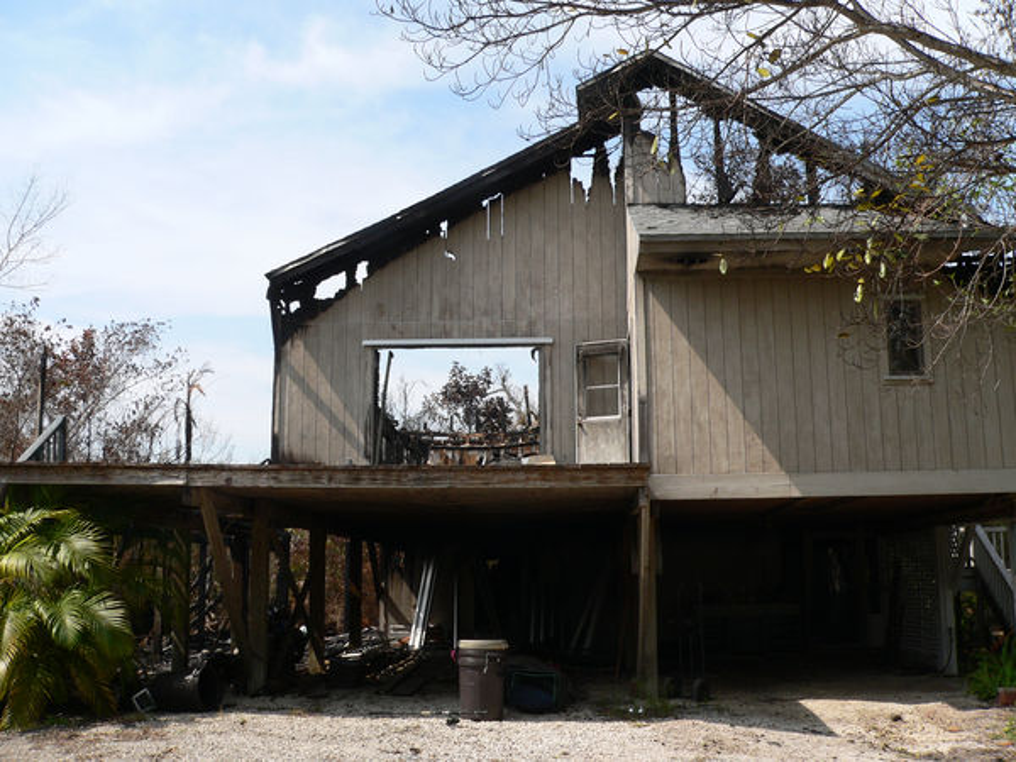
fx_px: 1057
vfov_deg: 39.7
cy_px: 381
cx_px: 508
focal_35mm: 36
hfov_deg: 51.4
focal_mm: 6
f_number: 4
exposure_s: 1/500
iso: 80
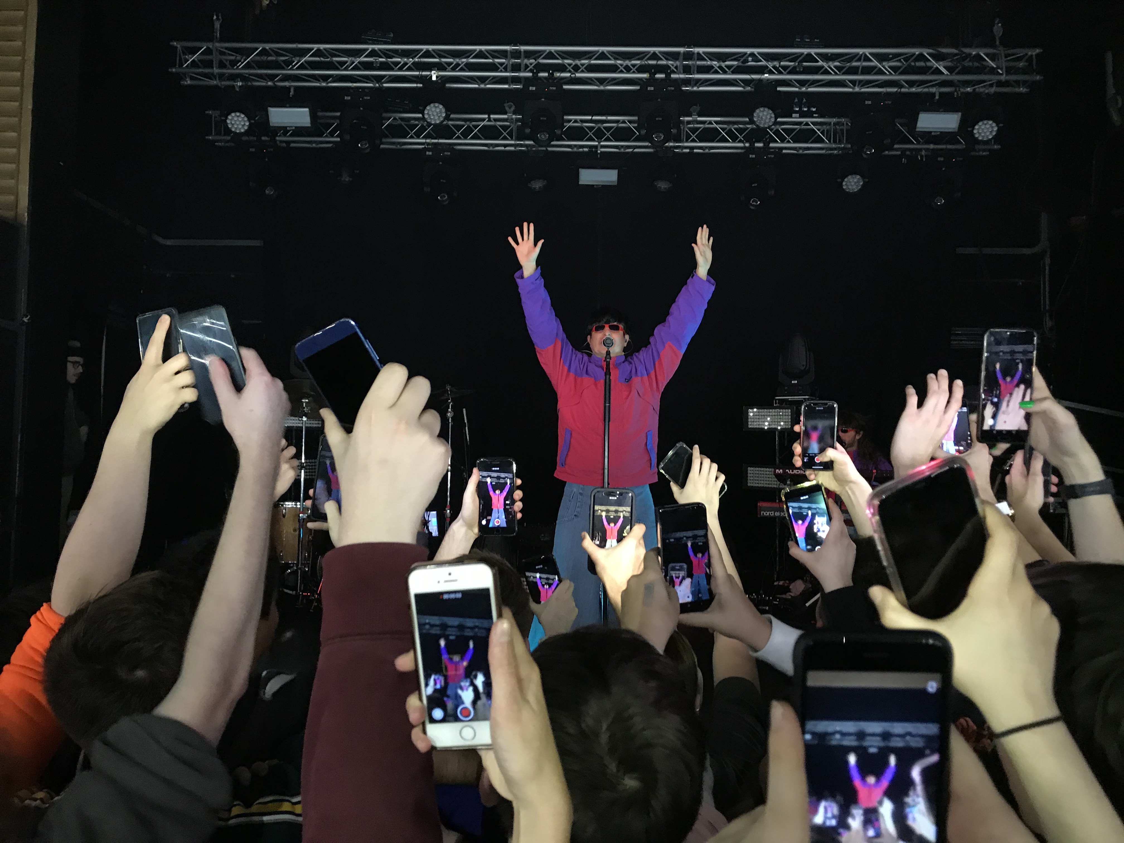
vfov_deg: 49.7
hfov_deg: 63.4
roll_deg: -0.1
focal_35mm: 28
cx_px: 562
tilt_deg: +3.2
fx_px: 909
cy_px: 422
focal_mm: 3.99
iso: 100
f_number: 1.8
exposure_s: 1/14
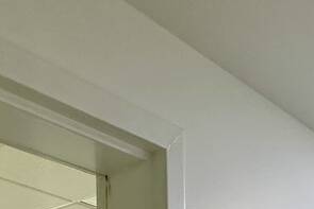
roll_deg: +0.3
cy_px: 403
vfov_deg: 15.7
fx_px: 620
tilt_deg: -0.3
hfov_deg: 28.3
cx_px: 204
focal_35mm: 71
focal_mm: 2.22
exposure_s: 1/60
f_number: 2.2
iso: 160
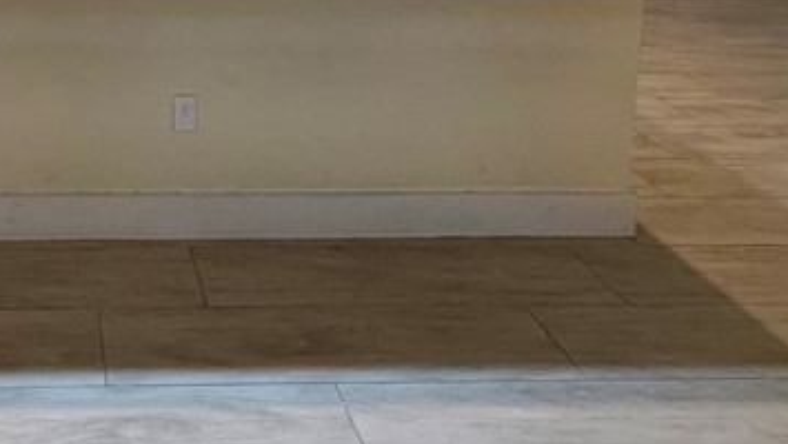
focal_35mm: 44
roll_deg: -1.7
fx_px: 920
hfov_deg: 42.7
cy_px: -184
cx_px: 87
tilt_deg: -3.8
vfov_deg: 23.0
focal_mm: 2.22
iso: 400
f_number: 2.2
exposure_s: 1/120
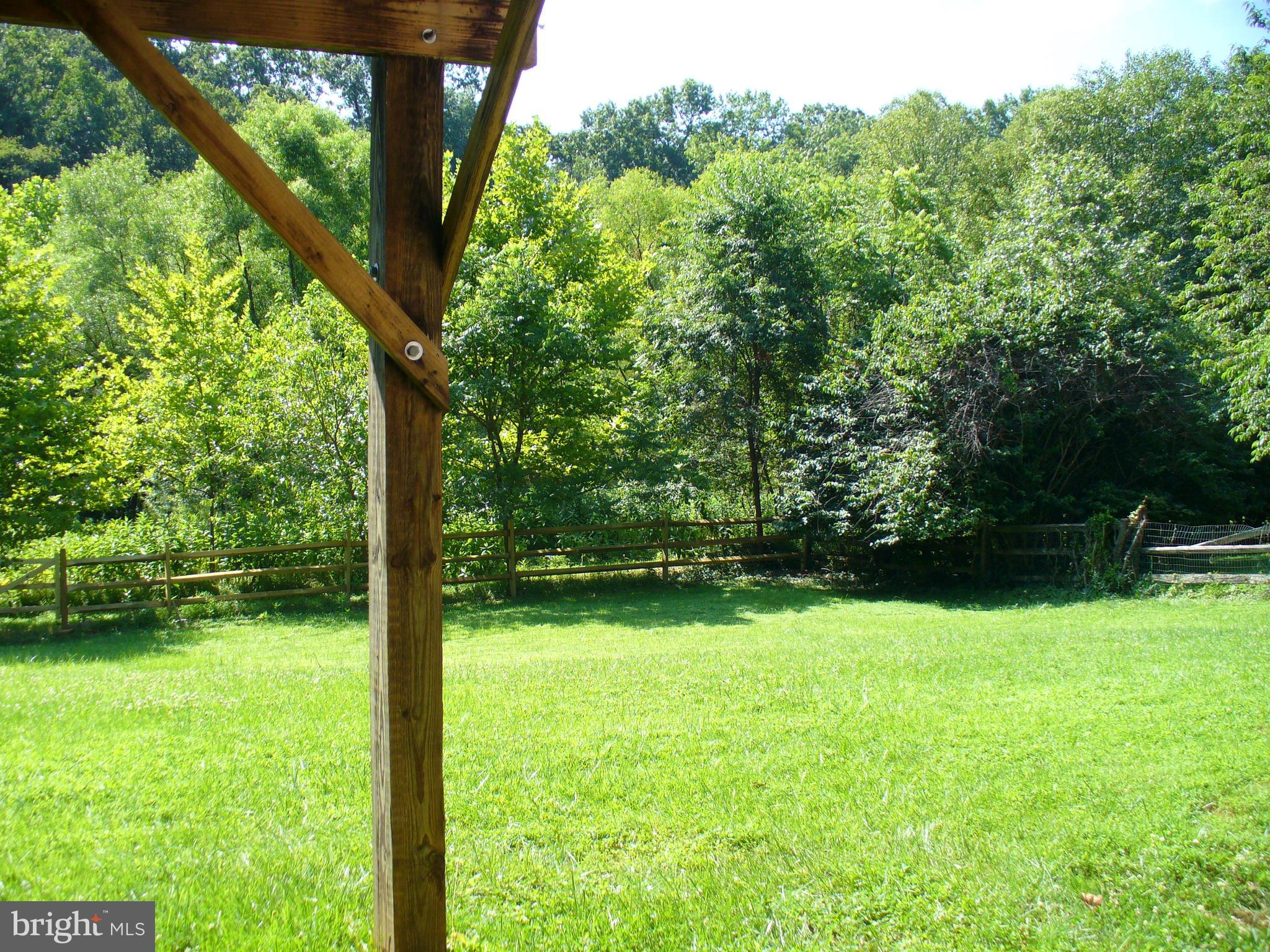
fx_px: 1357
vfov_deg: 38.7
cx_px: 635
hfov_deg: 50.1
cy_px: 476
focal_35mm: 37
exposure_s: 1/320
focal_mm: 6.1
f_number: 2.8
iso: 80
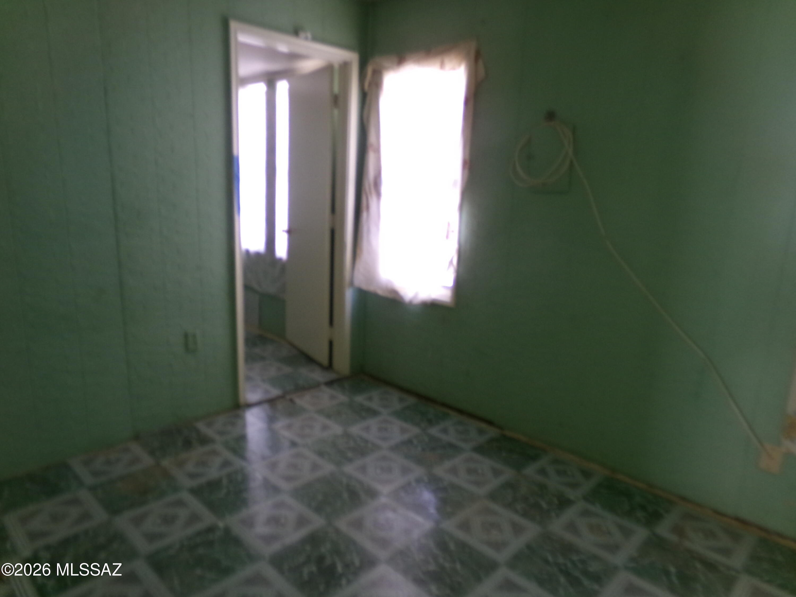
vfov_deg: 56.8
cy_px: 298
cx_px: 398
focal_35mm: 24
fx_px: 552
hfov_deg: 71.6
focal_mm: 4.3
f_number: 3.7
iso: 239
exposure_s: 1/17
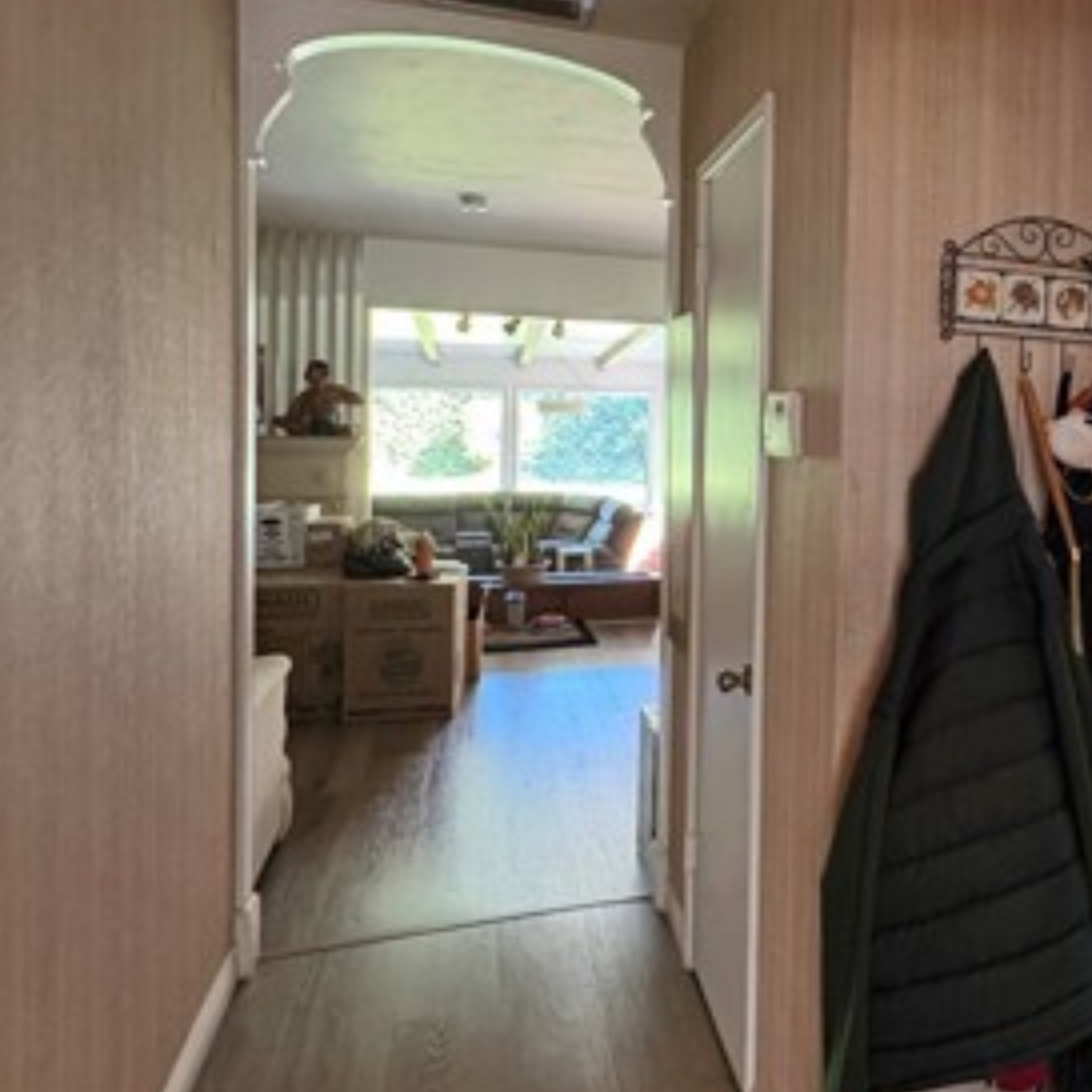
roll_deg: -1.5
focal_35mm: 29
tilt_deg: -1.2
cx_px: 904
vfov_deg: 55.2
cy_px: 440
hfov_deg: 51.4
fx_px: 1035
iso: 800
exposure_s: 1/60
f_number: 2.2
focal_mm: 2.22
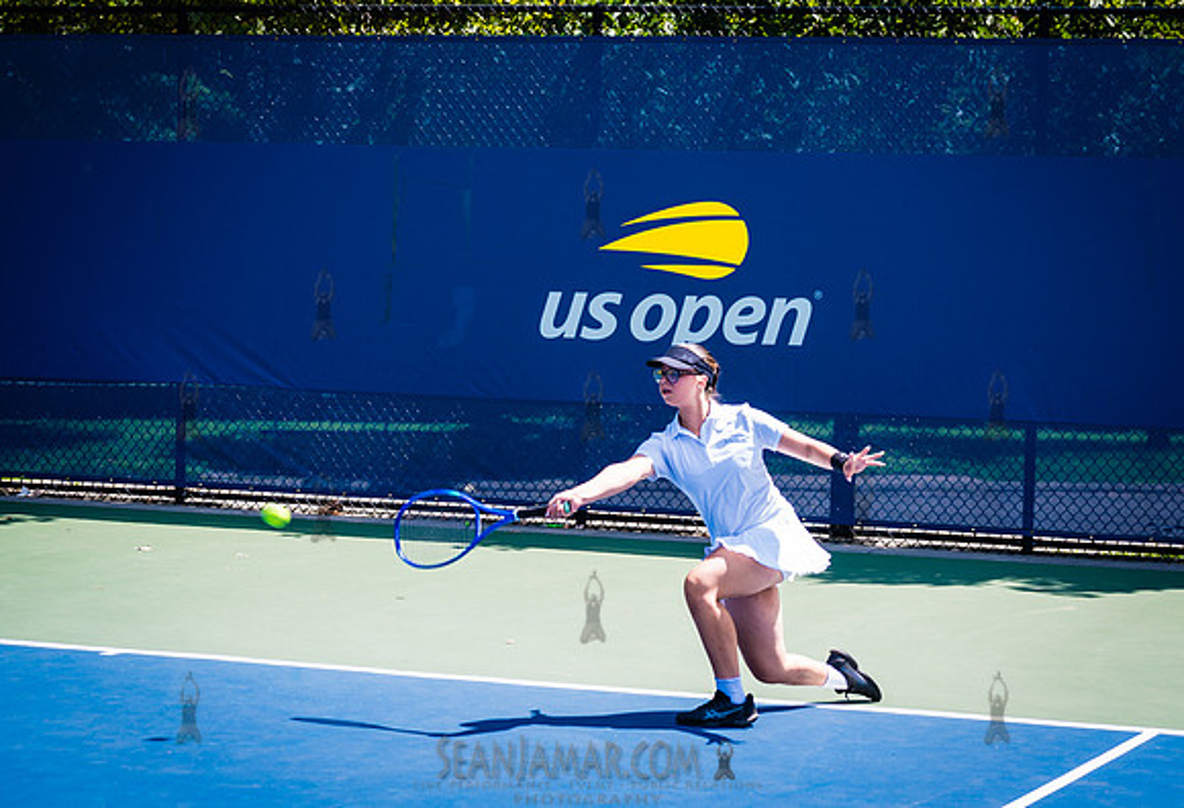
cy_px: 304
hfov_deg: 20.9
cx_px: 727
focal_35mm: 96
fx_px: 3196
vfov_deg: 14.4
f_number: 4
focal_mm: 76
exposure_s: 1/400
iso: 100
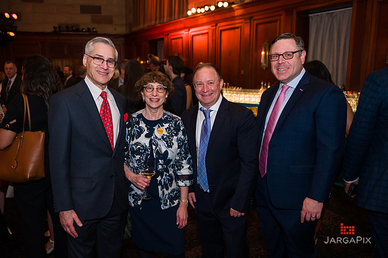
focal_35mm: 30
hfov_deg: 61.2
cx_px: 177
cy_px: 140
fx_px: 328
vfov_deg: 43.0
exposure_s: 1/200
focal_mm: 28
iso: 1600
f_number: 3.2
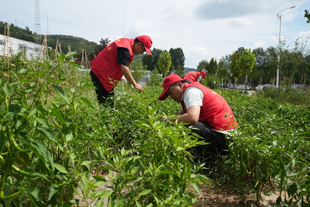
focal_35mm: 31
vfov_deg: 42.3
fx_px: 267
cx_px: 155
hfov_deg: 60.3
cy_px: 104
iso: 1250
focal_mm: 31
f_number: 9
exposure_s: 1/2500
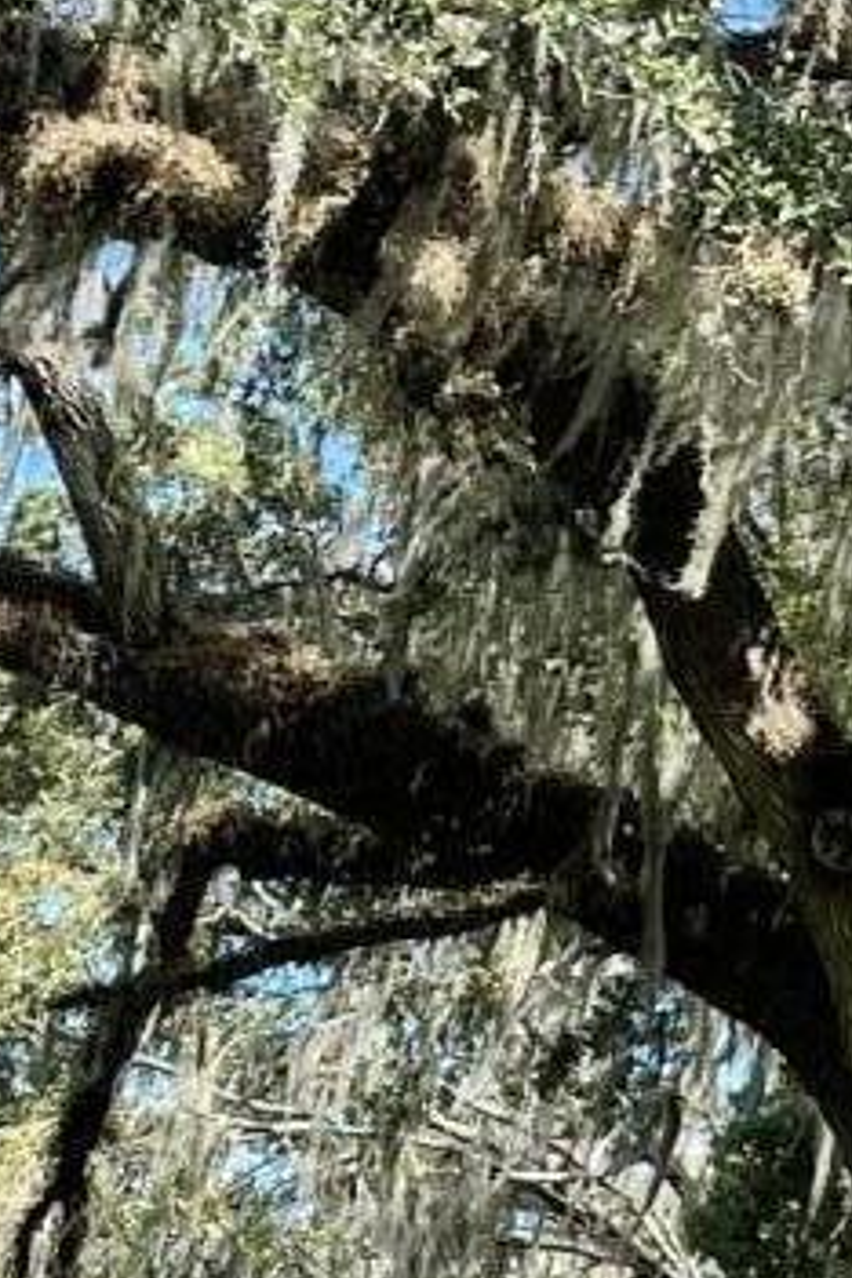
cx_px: 1682
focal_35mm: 148
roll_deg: -1.4
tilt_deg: -0.4
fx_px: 5254
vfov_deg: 13.5
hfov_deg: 8.8
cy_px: 1456
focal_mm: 5.1
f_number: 1.6
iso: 32
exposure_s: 1/953
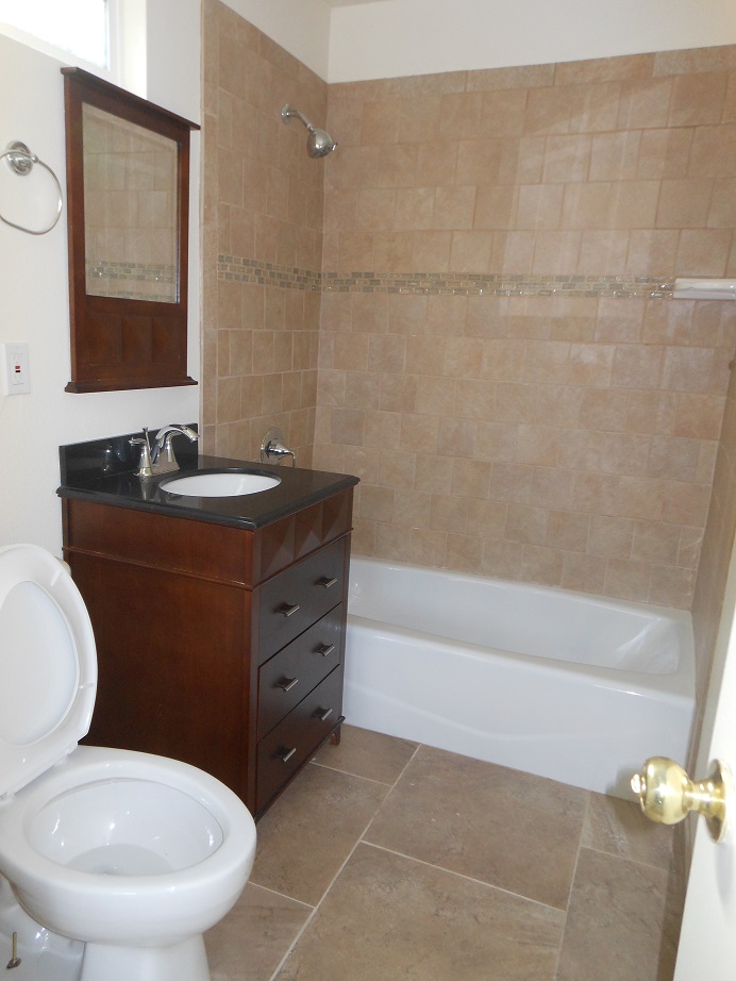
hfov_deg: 54.9
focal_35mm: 25
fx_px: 708
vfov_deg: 69.4
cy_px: 490
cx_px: 368
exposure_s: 1/25
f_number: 3.2
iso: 200
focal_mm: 4.5
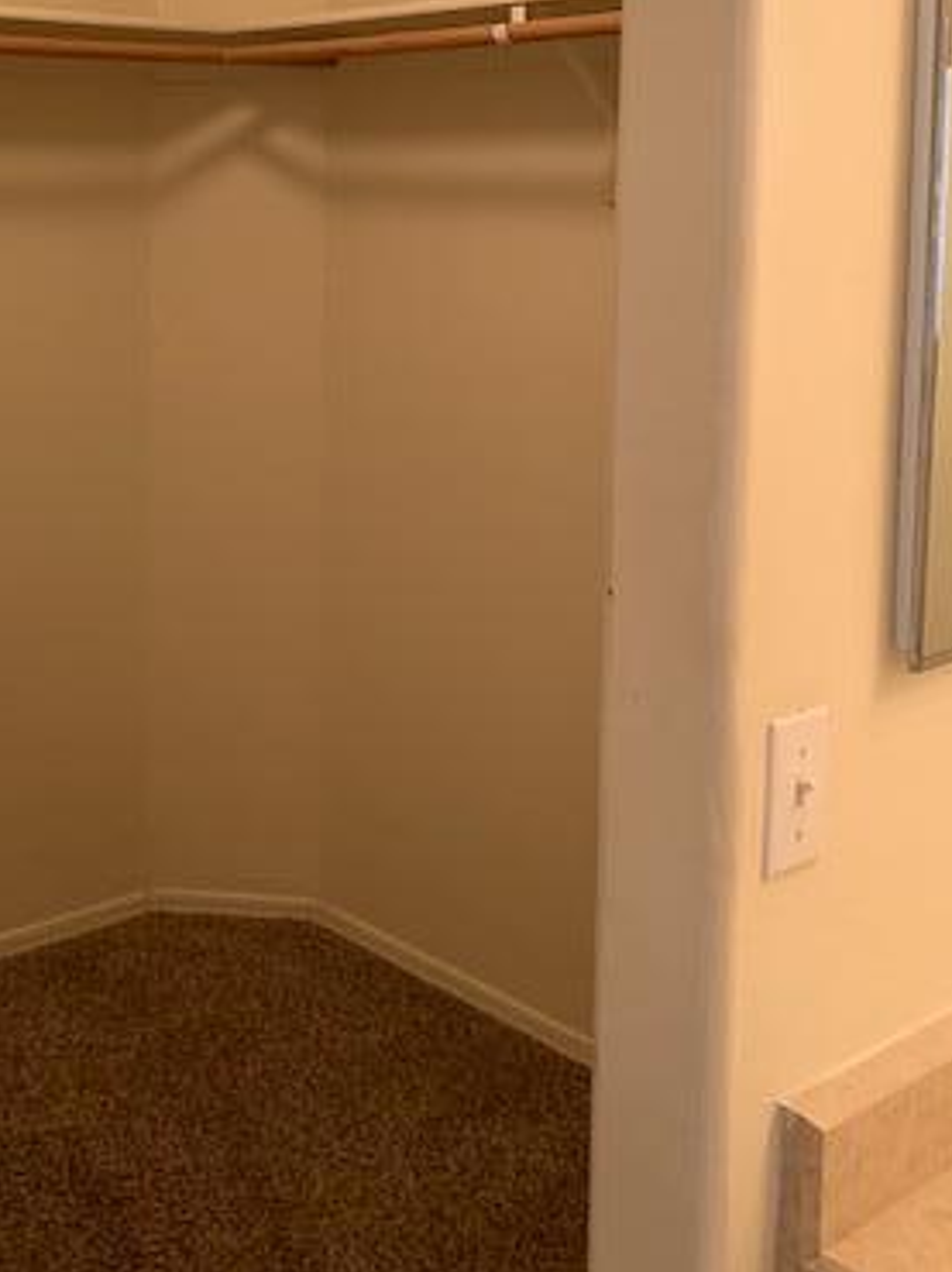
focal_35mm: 45
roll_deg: -0.3
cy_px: 292
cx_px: 155
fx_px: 1652
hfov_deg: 31.1
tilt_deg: -3.9
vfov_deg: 40.7
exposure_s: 1/60
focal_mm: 4.25
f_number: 1.8
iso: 160
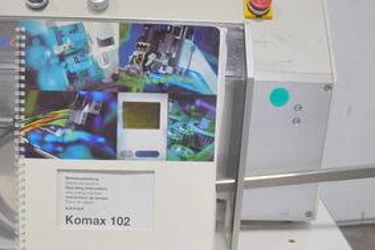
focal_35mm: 53
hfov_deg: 37.5
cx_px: 171
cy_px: 133
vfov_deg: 25.5
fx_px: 552
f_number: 3.5
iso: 500
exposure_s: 1/250
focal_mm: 20
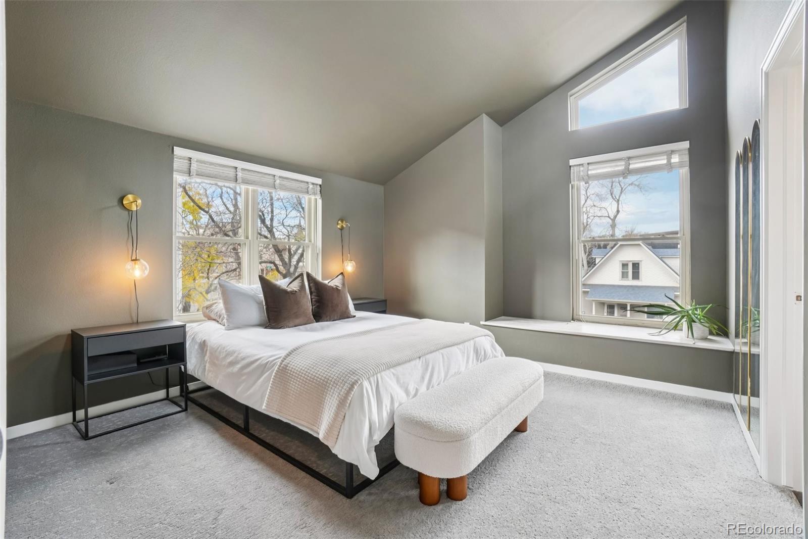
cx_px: 404
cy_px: 270
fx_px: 337
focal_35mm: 15
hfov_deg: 100.4
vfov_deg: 77.3
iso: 400
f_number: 8
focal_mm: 10
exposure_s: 1/20
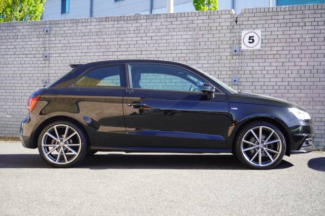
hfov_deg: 41.1
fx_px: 433
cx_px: 162
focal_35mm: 48
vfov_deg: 28.0
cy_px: 108
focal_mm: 32
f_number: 5
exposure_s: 1/60
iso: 100
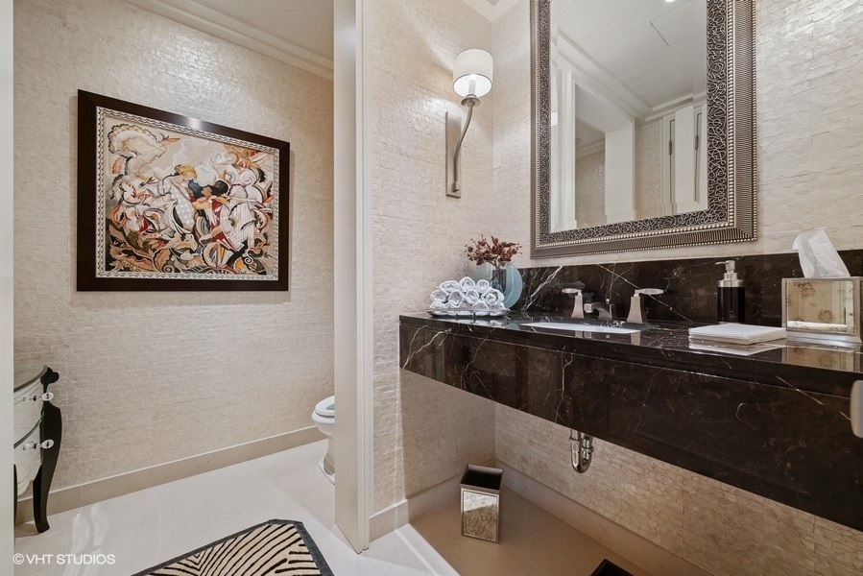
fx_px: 336
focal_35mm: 14
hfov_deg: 104.2
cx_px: 432
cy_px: 288
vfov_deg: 81.3
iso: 400
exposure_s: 1/1.25
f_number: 8
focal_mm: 14
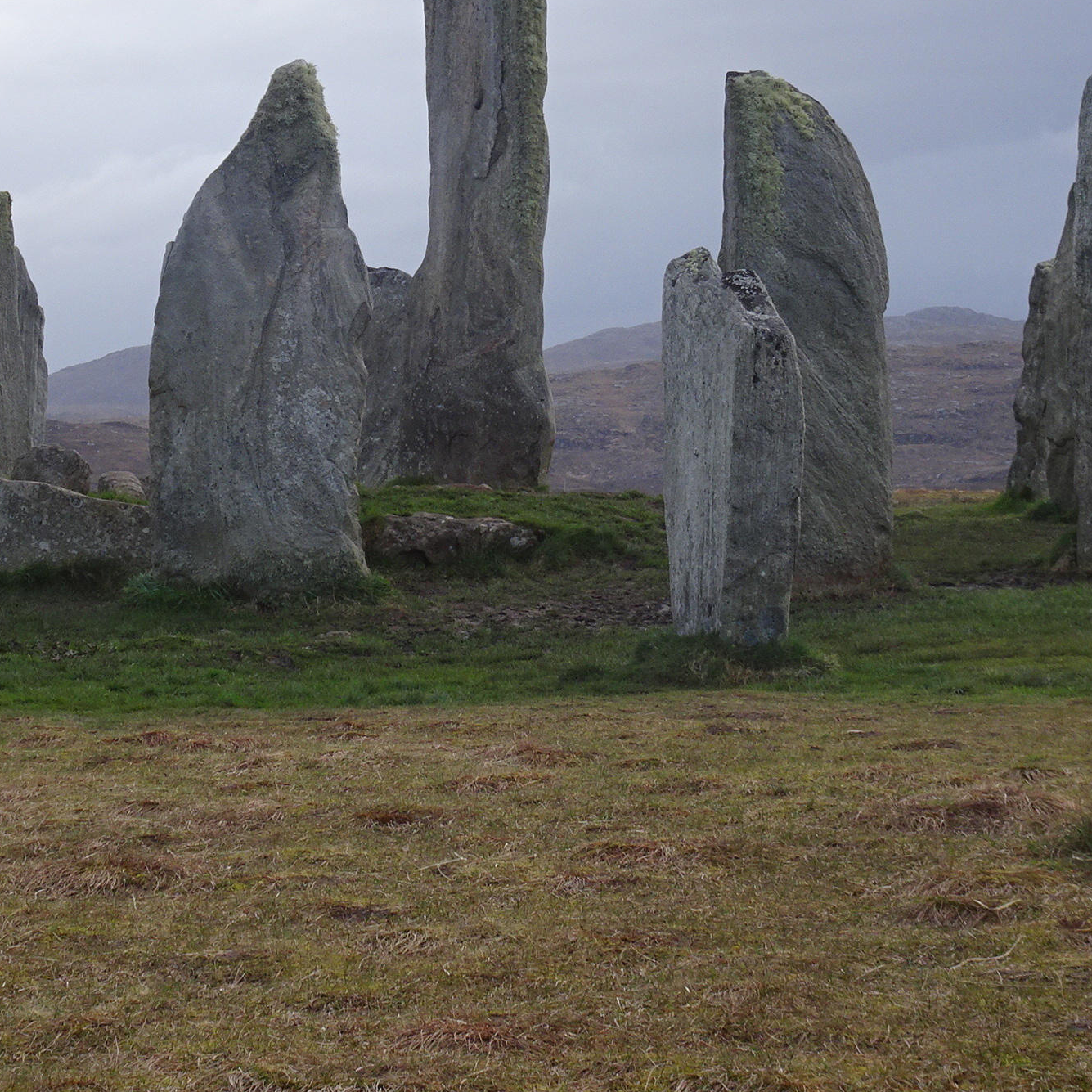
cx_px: 380
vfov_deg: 16.9
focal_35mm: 103
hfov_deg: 16.9
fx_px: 3676
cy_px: 384
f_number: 4.5
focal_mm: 10.23
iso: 80
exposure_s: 1/200
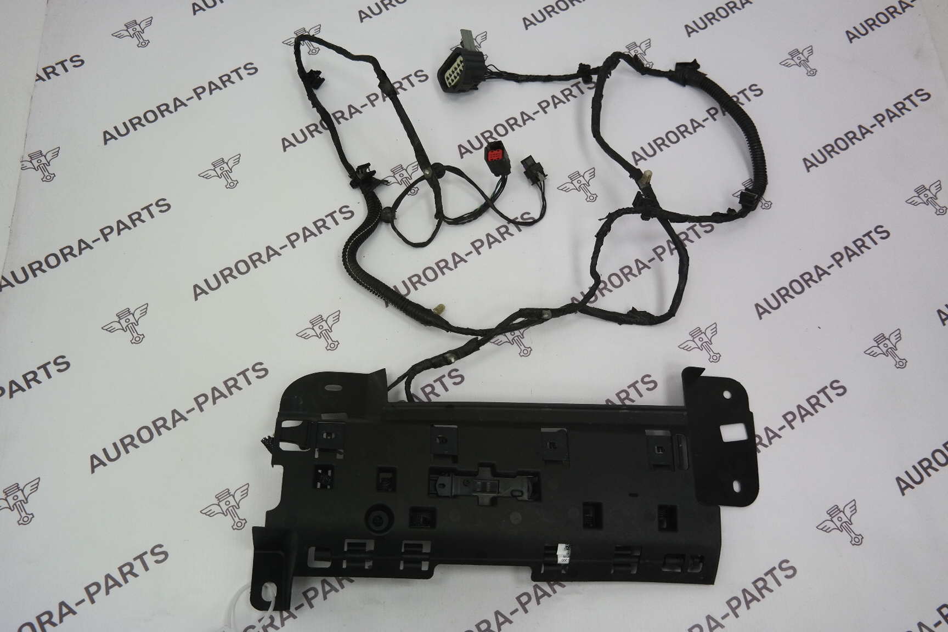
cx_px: 474
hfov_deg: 57.2
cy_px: 316
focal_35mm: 33
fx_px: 869
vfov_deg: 40.0
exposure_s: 1/80
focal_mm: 22
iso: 200
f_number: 4
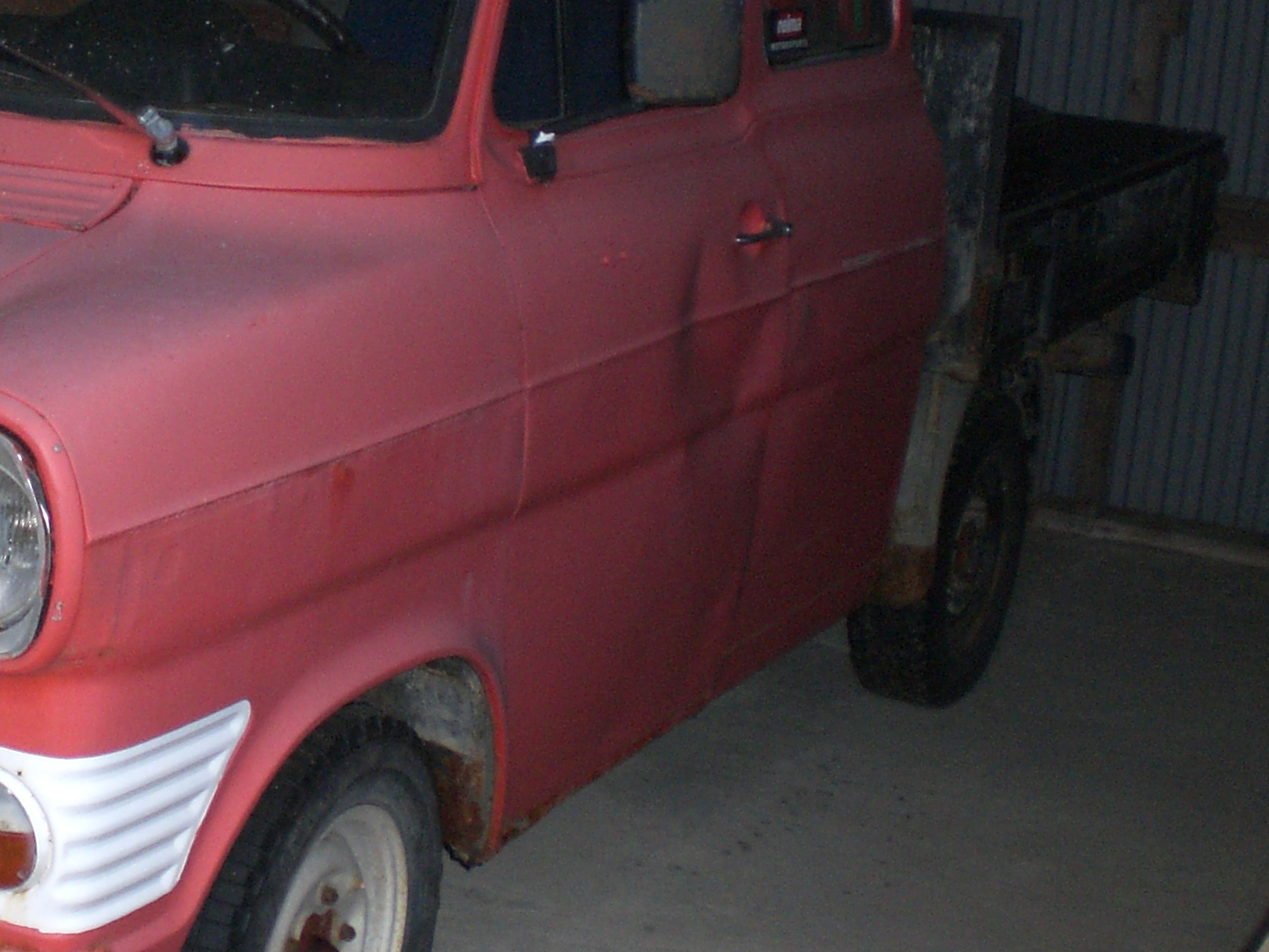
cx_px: 104
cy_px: 327
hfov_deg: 26.4
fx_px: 2603
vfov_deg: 20.7
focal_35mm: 71
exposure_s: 1/60
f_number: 3.1
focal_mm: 6.3
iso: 200
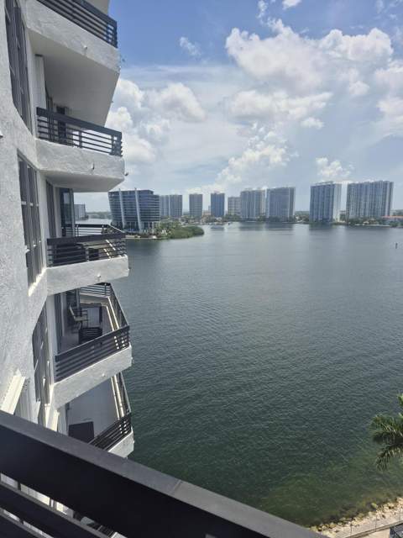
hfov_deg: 58.9
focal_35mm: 23
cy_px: 269
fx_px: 357
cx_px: 202
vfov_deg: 73.9
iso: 25
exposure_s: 1/2552
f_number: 1.8
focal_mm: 5.4
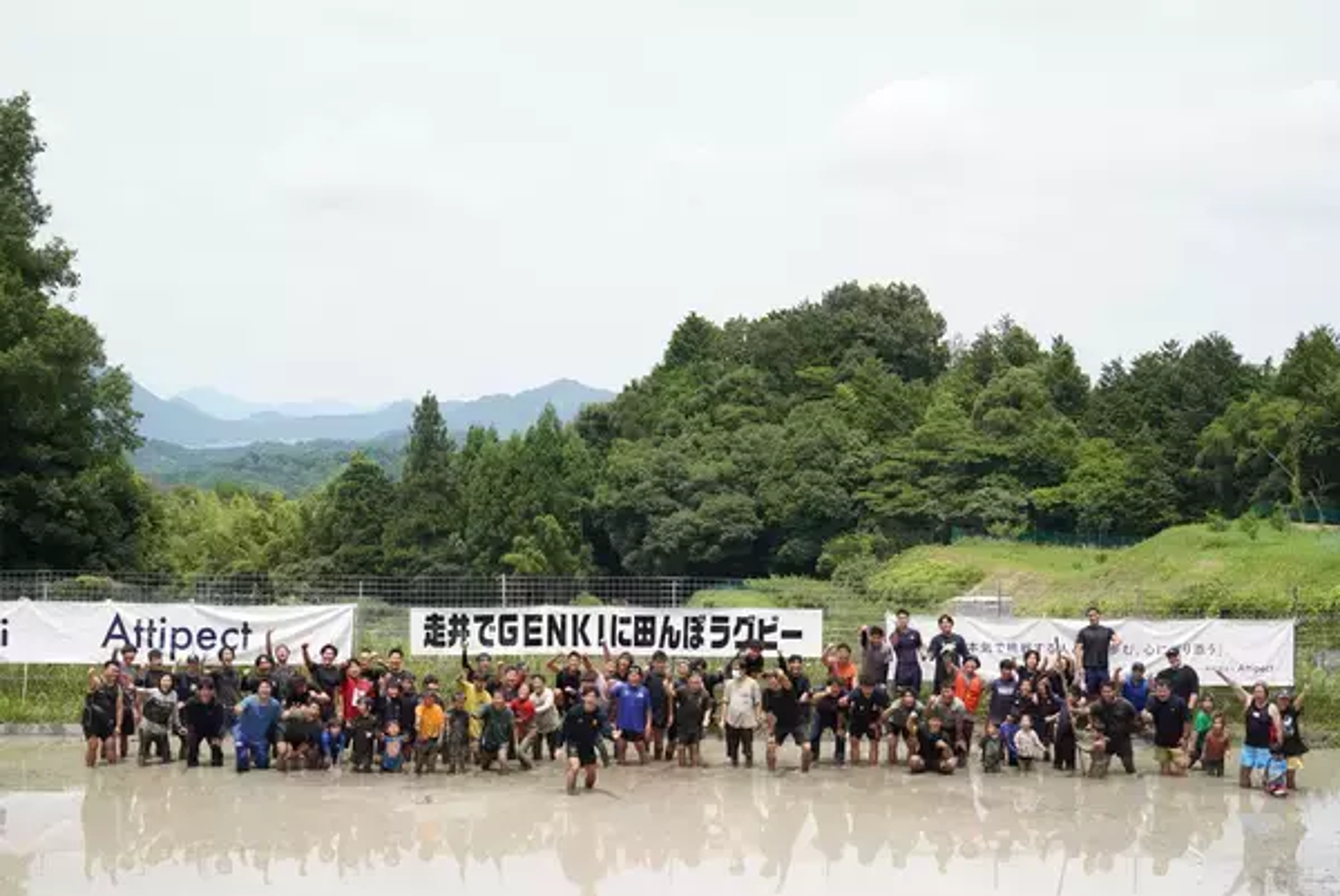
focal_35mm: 52
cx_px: 670
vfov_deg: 26.0
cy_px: 448
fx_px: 1937
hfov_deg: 38.2
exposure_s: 1/2500
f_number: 4.5
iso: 400
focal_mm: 52
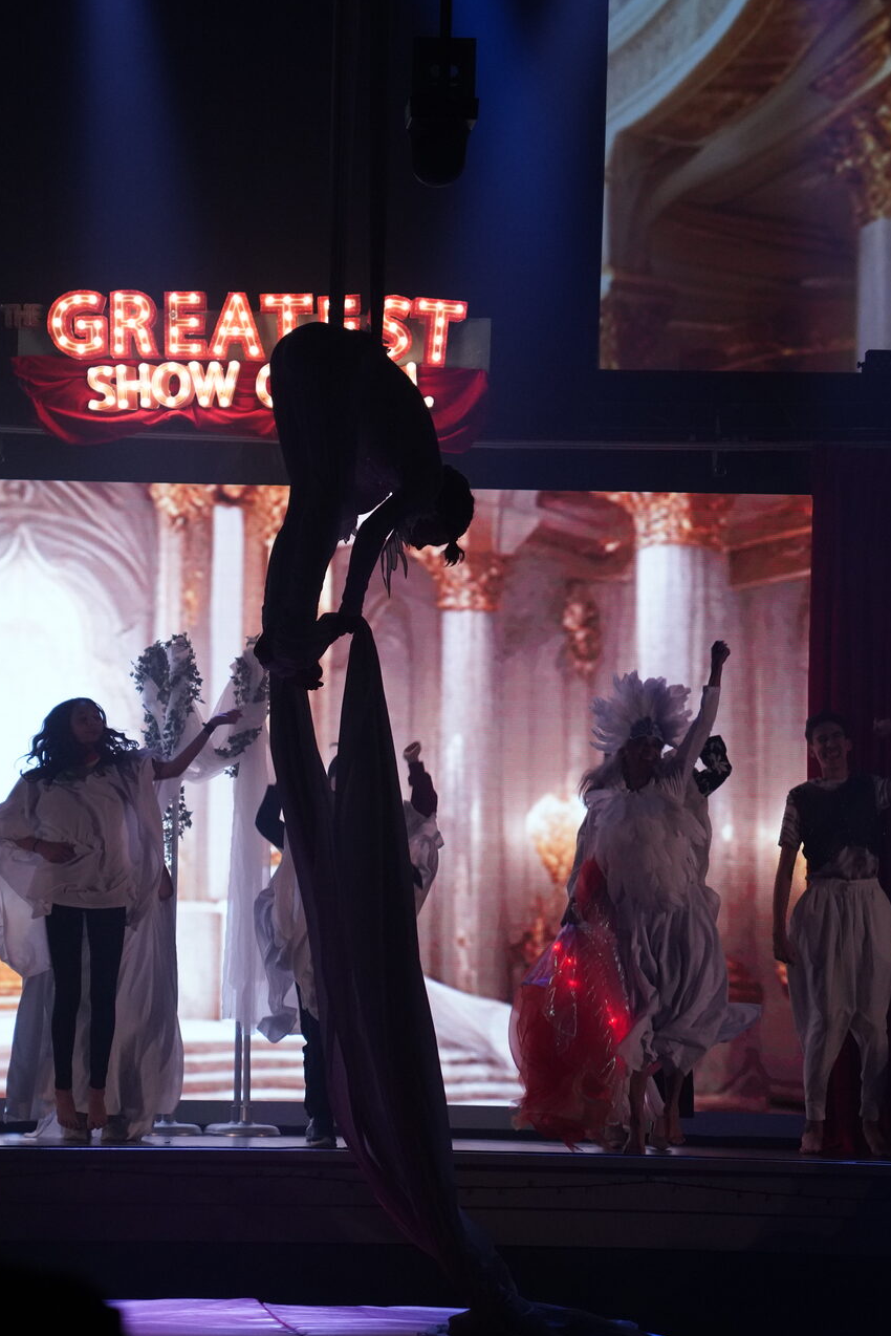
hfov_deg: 12.8
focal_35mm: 107
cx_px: 286
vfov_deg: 19.1
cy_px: 667
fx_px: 3970
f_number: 4
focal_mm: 71
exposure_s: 1/200
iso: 3200
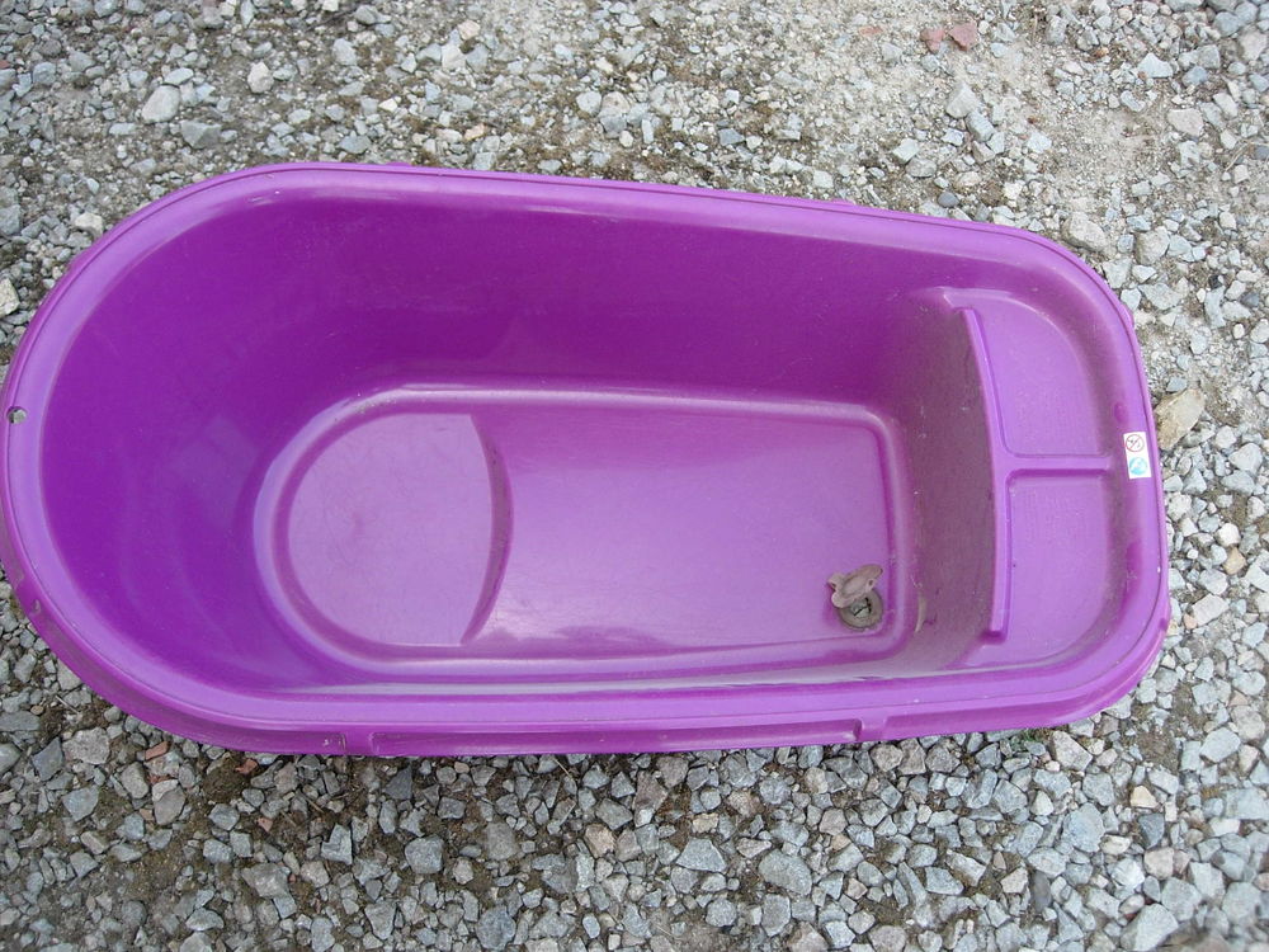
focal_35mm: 38
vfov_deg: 37.7
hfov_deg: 49.0
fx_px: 1393
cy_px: 476
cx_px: 634
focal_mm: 7.8
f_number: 2.8
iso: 79
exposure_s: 1/203
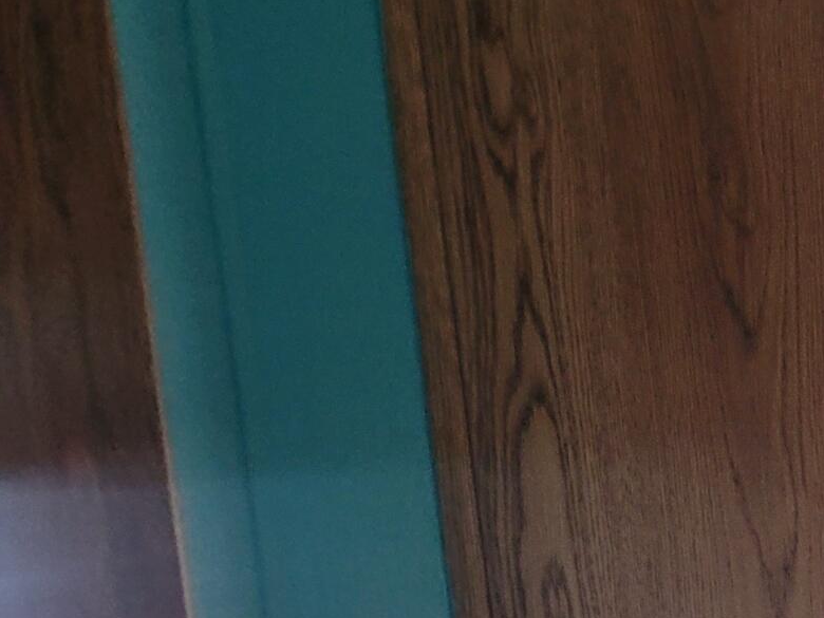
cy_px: 864
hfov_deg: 15.9
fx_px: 2380
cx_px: 1584
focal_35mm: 100
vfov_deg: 14.0
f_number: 1.8
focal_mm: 5.4
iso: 200
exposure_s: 1/60
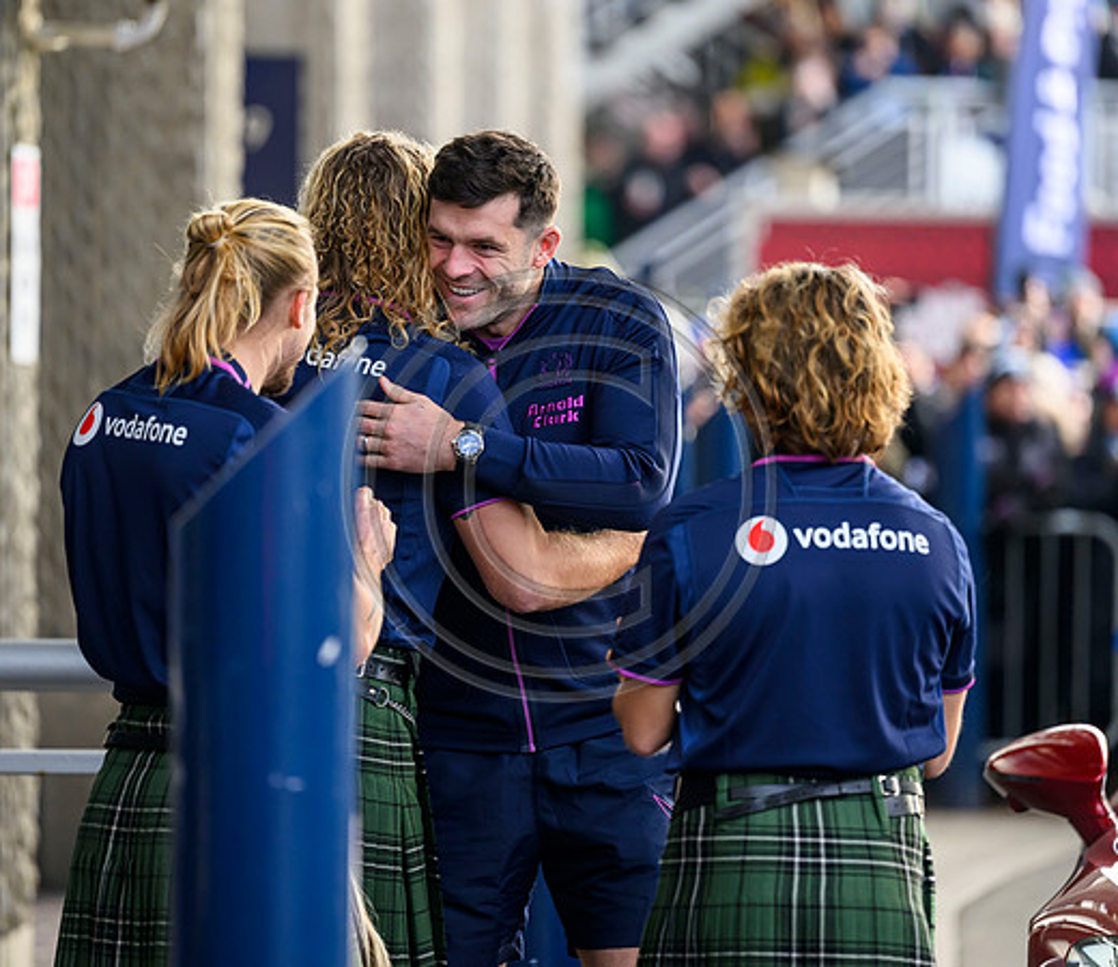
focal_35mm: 261
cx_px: 556
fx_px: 8927
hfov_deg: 7.2
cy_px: 431
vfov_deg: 6.2
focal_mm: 200
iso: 1250
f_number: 2.8
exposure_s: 1/1000
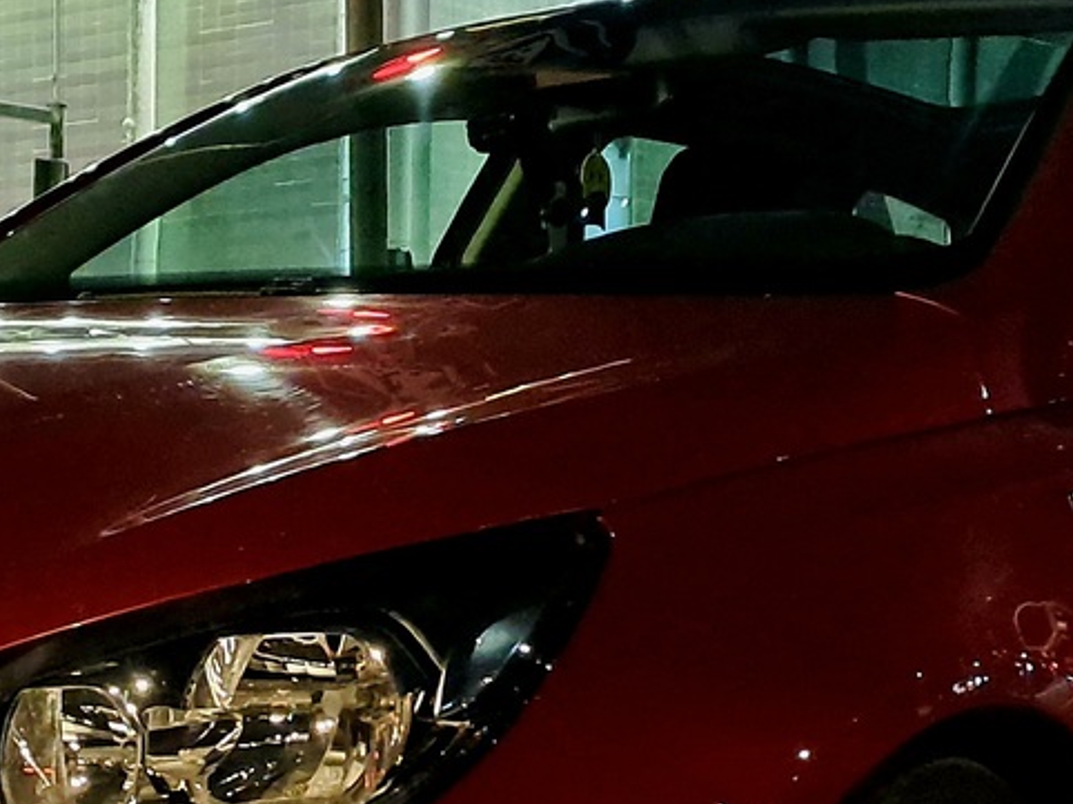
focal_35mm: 83
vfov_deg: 17.7
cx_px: 390
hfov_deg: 23.5
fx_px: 2571
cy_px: 497
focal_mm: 4.65
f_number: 1.8
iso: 800
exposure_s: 1/20
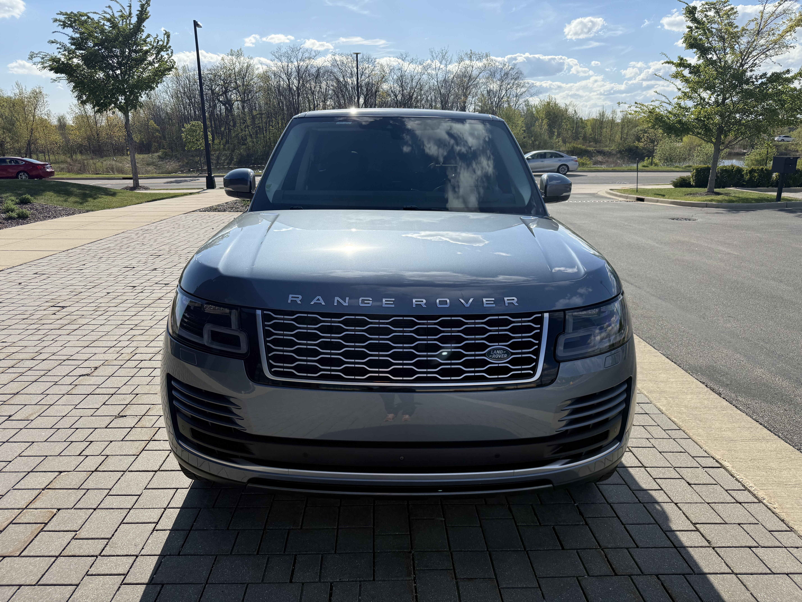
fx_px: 556
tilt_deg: -15.2
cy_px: 301
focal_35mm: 24
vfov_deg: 56.8
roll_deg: +1.1
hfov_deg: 71.6
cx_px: 401
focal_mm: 6.76
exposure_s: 1/6173
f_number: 1.78
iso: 100
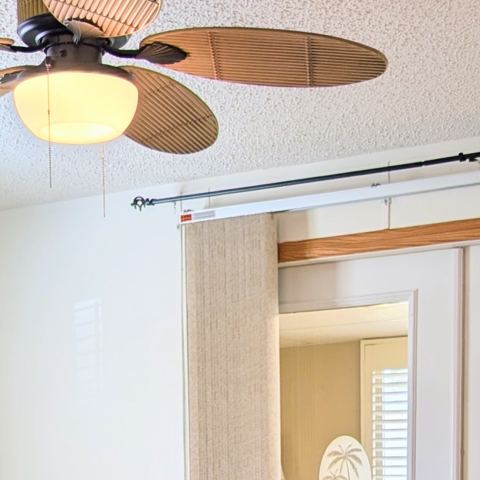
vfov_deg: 19.3
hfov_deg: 20.9
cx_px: 257
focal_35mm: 83
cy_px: 626
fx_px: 1302
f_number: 1.68
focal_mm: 6.9
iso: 28
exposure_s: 1/120
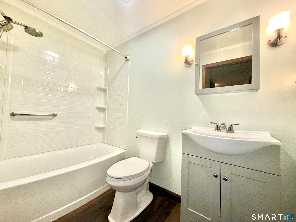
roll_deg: -2.0
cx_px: 148
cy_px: 111
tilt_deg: +1.6
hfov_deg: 102.1
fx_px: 120
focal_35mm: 14
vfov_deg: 85.7
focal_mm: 2.22
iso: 64
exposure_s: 1/120
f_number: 2.2
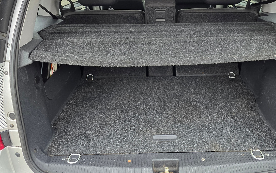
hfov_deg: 62.5
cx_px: 162
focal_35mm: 30
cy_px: 60
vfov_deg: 41.4
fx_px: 226
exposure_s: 1/100
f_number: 1.7
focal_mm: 6.3
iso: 125
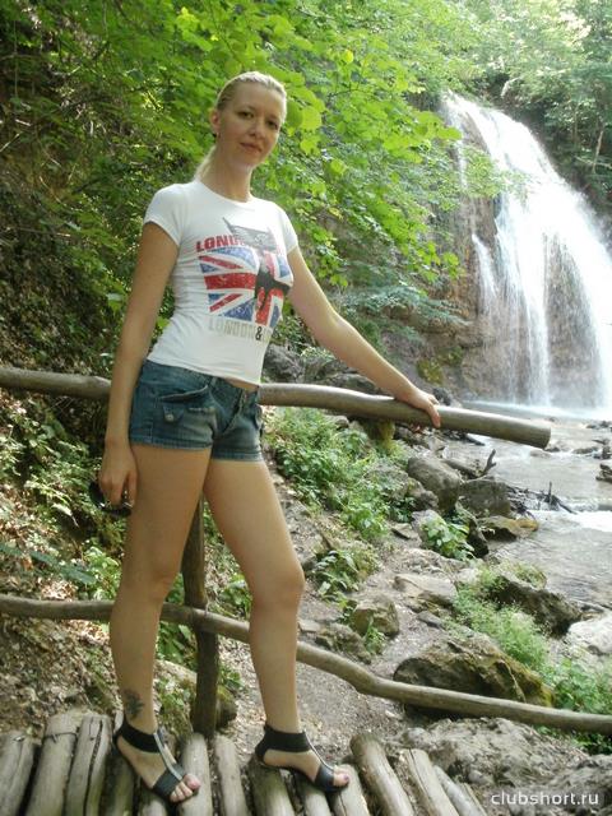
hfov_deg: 39.7
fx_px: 849
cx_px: 306
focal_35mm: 36
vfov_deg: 51.4
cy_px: 408
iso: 400
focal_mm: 6.3
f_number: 3.5
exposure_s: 1/80
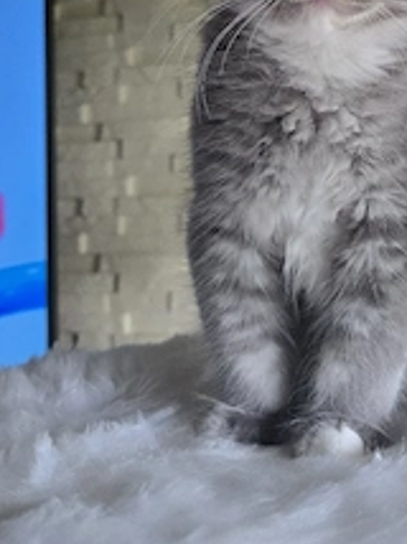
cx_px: 376
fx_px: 675
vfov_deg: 41.4
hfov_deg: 31.7
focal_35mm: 43
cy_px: 86
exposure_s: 1/101
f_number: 1.7
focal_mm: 6.3
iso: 250
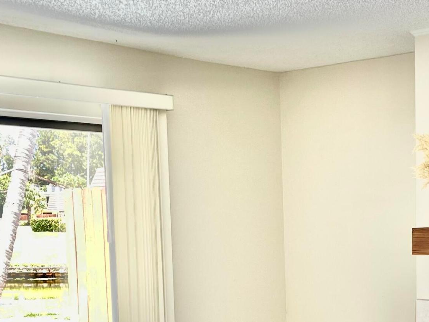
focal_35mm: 65
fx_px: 806
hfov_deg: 29.8
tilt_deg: -6.5
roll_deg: +1.8
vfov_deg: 22.0
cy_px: 300
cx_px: 227
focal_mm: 5.1
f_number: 1.6
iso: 80
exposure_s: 1/60
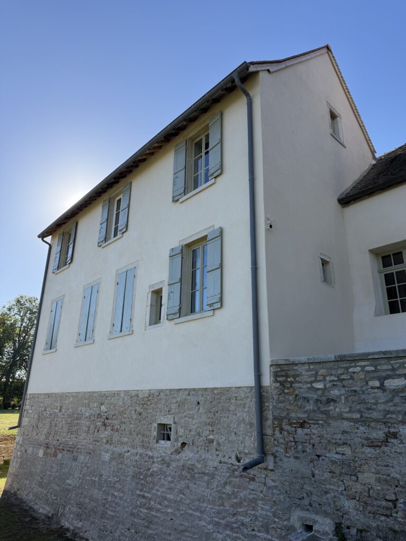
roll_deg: -2.2
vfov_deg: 71.6
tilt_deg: +19.6
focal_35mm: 24
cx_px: 203
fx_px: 375
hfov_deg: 56.8
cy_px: 270
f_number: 1.78
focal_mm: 6.76
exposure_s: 1/3279
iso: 100
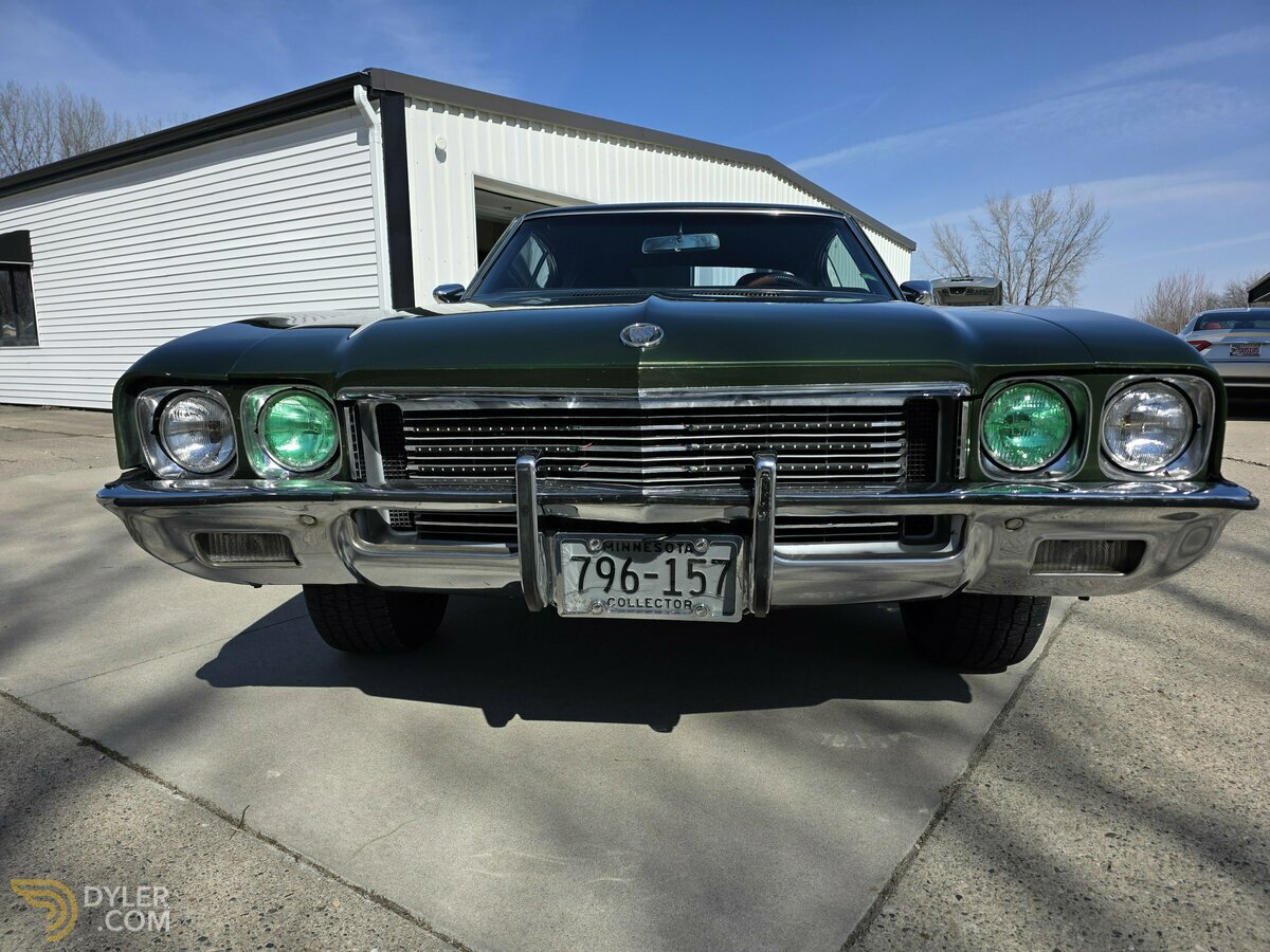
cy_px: 476
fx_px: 844
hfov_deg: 73.9
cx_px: 635
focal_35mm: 23
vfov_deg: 58.9
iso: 80
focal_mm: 6.3
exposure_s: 1/7333
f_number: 1.7
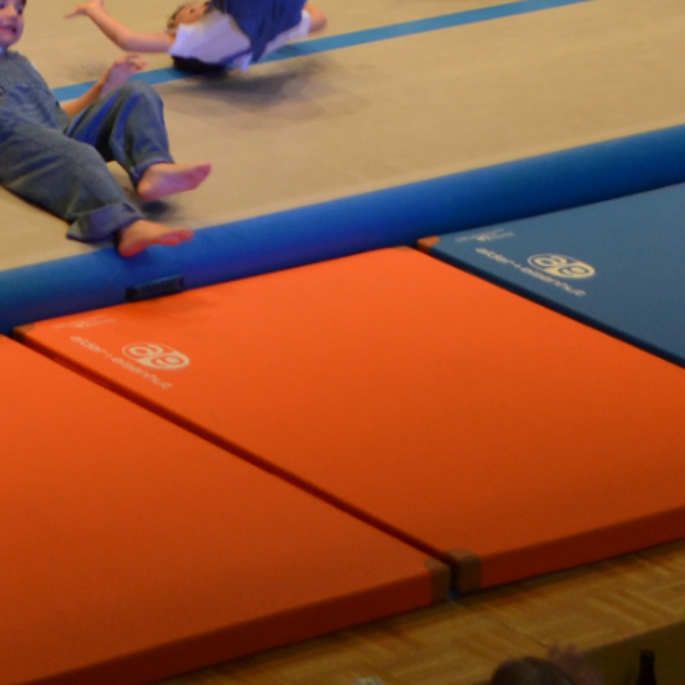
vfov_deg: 9.1
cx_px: -21
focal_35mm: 188
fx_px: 4209
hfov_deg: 9.2
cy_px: -293
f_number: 4.8
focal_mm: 30
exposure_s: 1/100
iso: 400
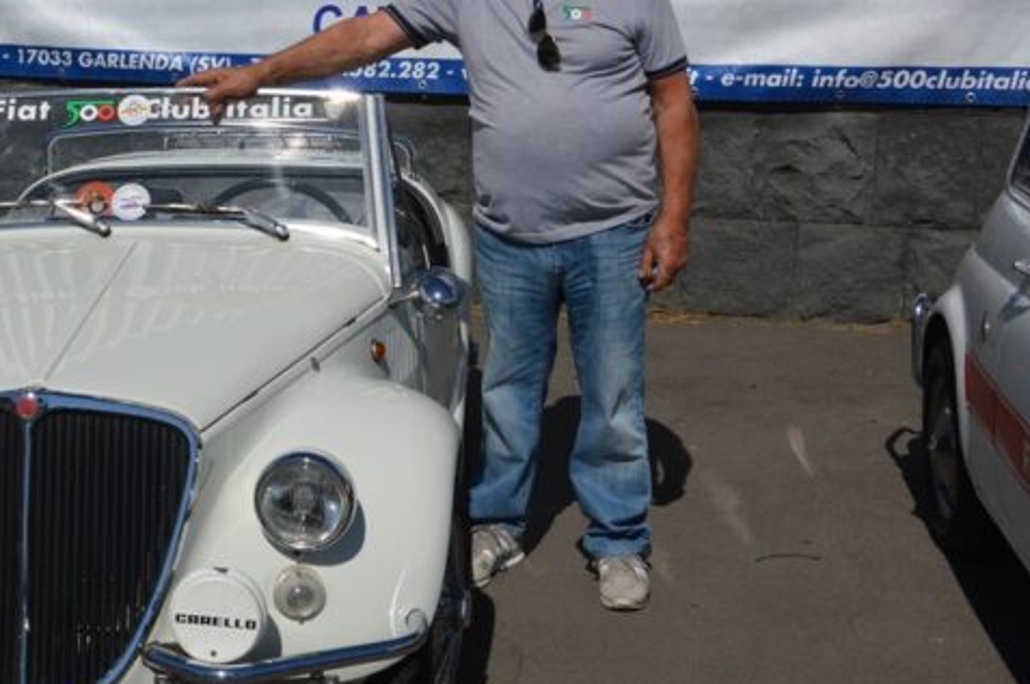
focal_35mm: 58
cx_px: 272
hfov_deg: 33.9
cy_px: 292
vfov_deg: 23.3
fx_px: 1658
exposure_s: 1/500
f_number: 10
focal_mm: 24
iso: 100
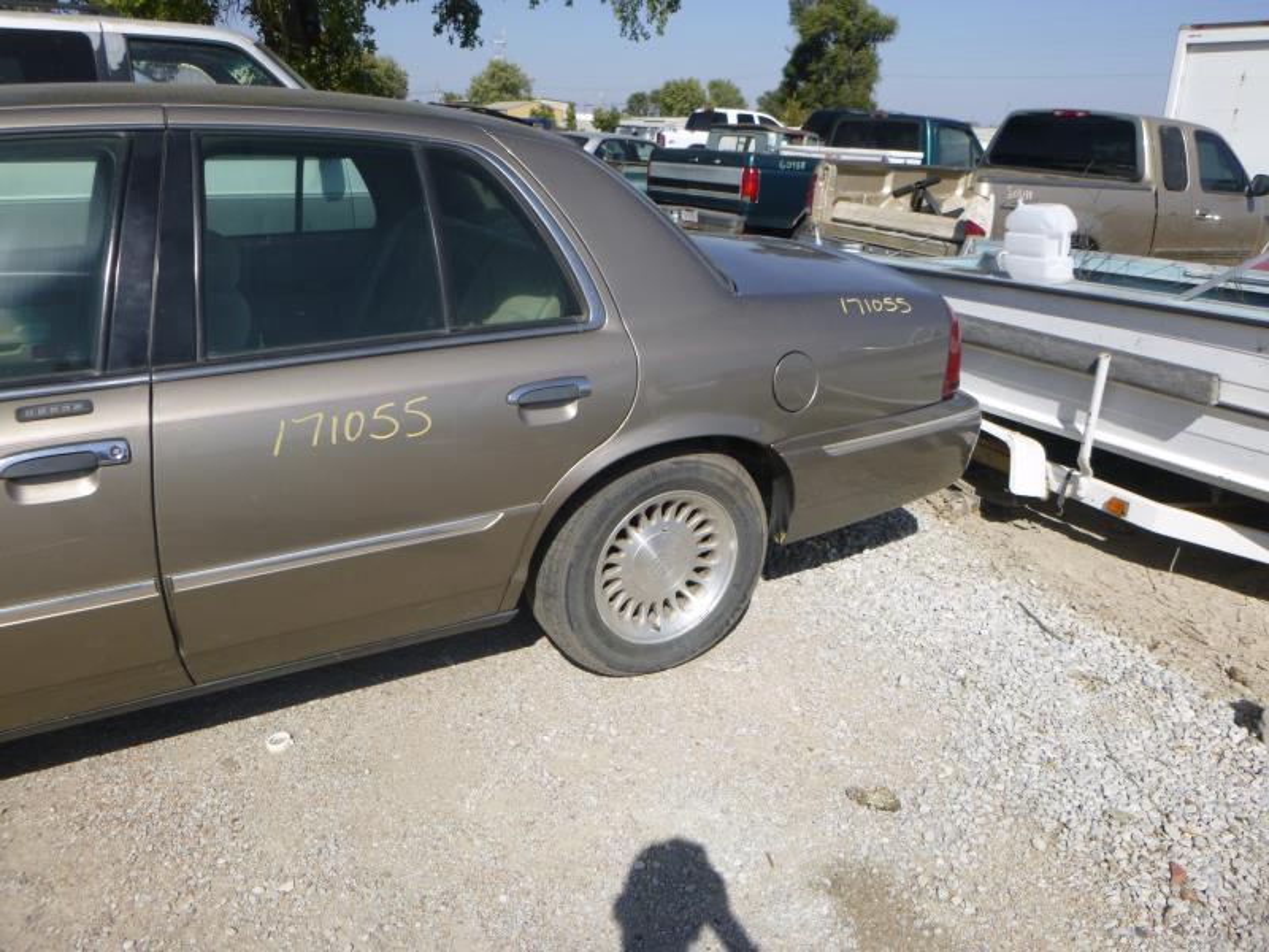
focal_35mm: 25
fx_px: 916
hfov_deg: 69.4
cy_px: 476
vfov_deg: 54.9
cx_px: 634
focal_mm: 4.5
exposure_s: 1/800
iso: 100
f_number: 3.9
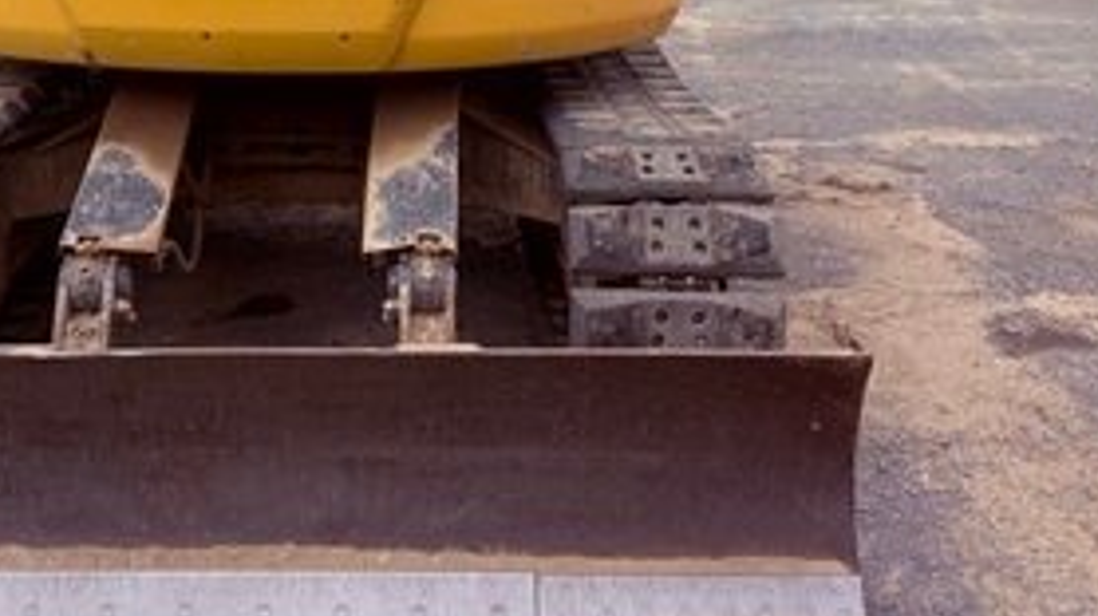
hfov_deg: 43.2
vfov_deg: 24.5
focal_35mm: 47
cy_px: 34
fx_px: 1368
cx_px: 371
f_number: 1.78
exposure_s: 1/1230
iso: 100
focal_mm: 6.76
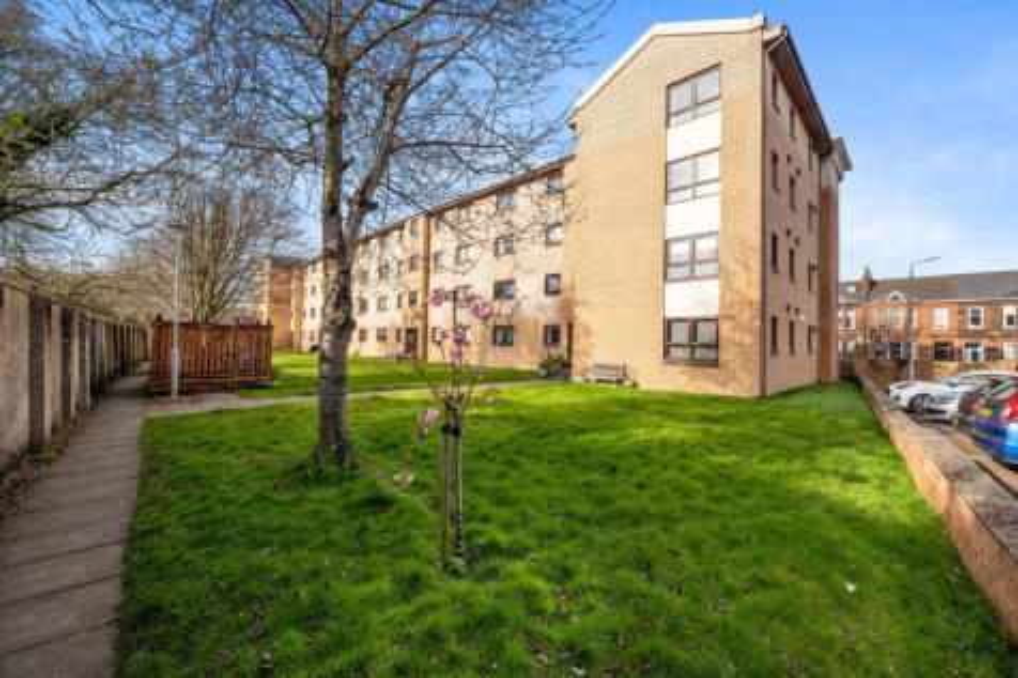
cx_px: 509
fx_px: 396
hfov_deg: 104.3
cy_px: 339
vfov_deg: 81.2
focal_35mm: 14
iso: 640
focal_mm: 14
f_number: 8
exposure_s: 1/1000
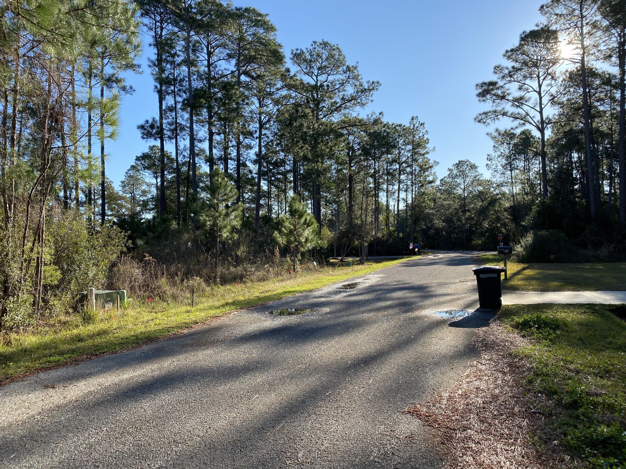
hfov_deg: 67.3
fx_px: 470
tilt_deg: +1.5
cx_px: 313
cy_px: 234
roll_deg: +0.7
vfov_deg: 53.1
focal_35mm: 26
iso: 32
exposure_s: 1/1147
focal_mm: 4.25
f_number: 1.8
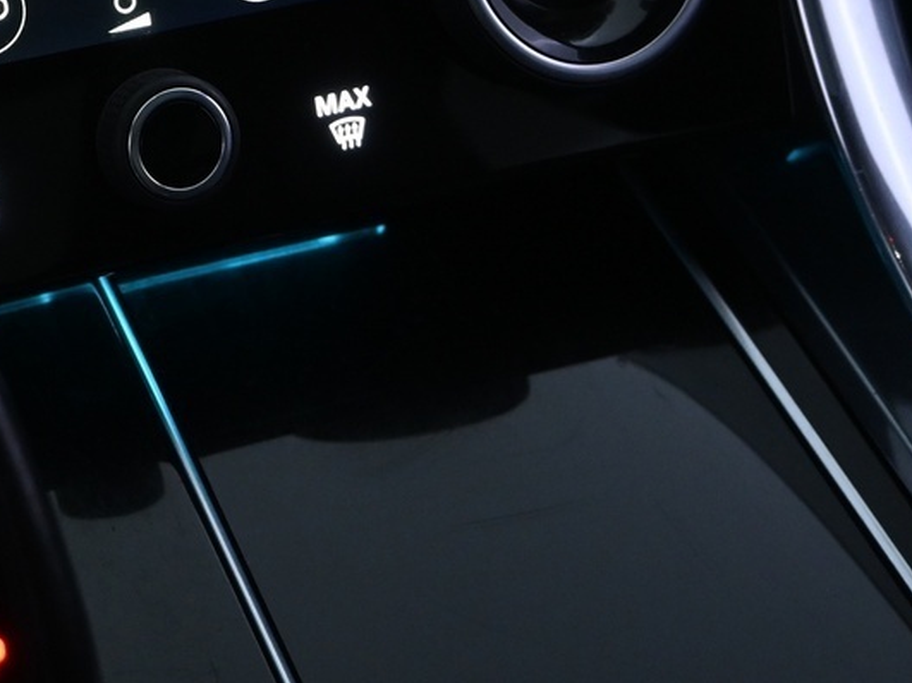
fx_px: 2318
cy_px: -216
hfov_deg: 21.5
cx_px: 19
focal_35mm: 88
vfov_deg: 15.9
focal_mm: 20
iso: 1100
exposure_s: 1/30
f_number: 4
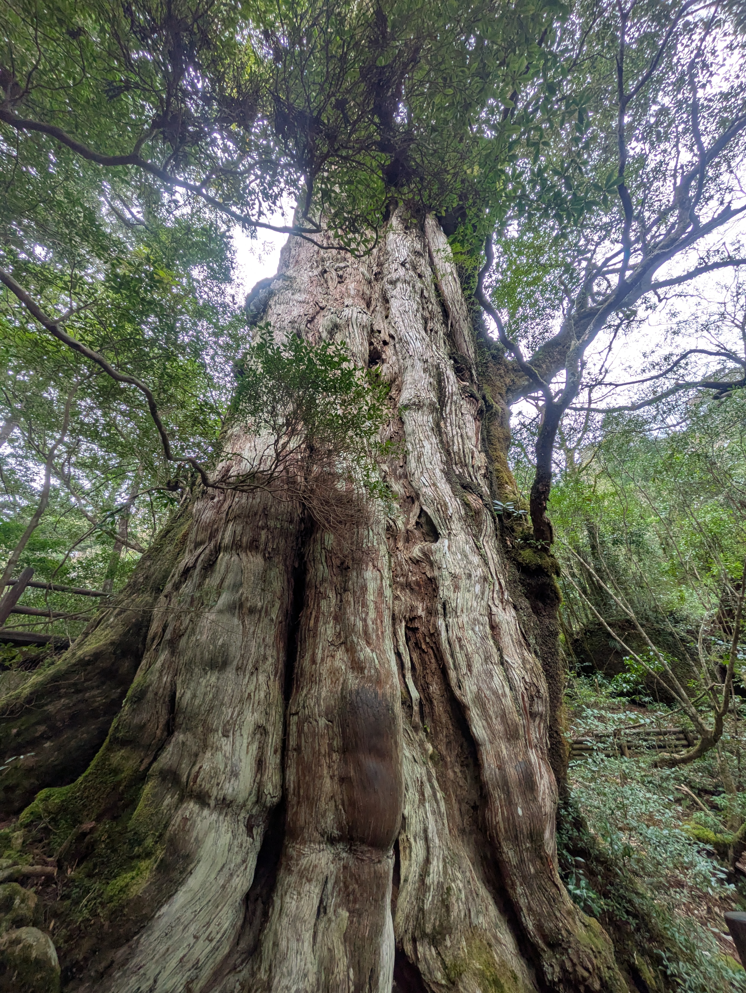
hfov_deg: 85.7
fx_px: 402
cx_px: 373
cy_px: 496
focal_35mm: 14
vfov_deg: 102.0
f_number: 2.2
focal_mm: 1.83
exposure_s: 1/161
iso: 51
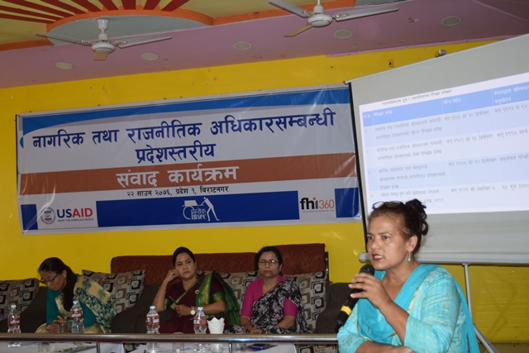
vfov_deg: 29.0
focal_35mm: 46
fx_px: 683
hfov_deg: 42.3
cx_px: 264
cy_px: 176
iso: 800
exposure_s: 1/80
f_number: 4.5
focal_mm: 31
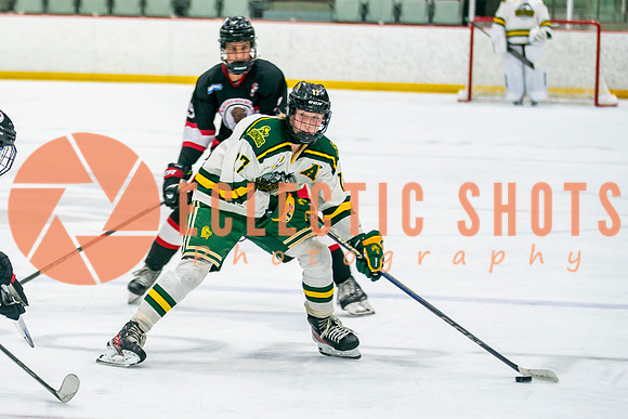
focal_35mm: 210
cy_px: 204
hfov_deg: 9.8
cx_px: 130
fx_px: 3656
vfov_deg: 6.6
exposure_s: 1/640
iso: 640
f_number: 2.8
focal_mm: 105
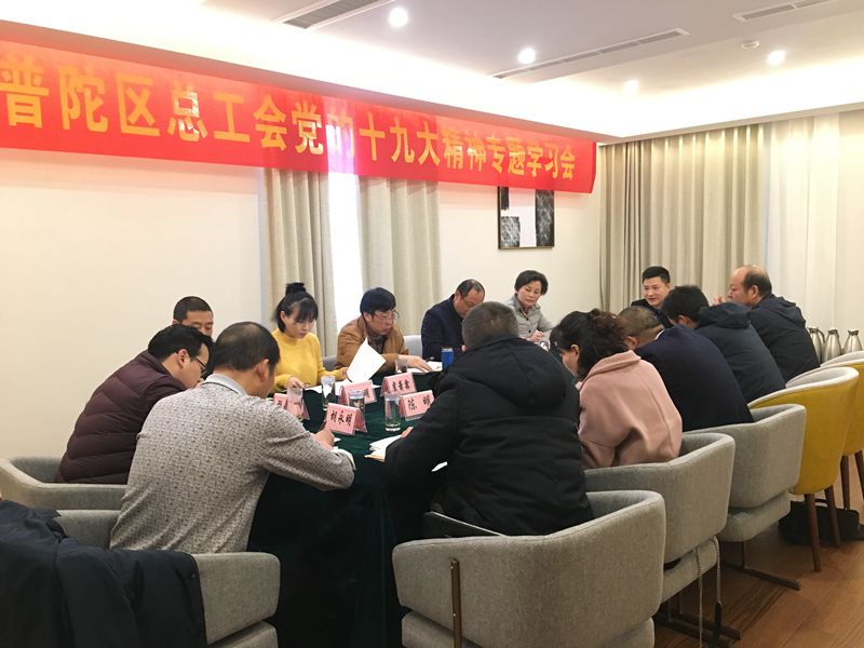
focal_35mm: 29
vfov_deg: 48.2
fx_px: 724
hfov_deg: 61.7
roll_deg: +0.1
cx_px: 432
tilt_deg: -5.4
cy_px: 324
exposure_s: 1/17
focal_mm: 4.15
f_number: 2.2
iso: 200
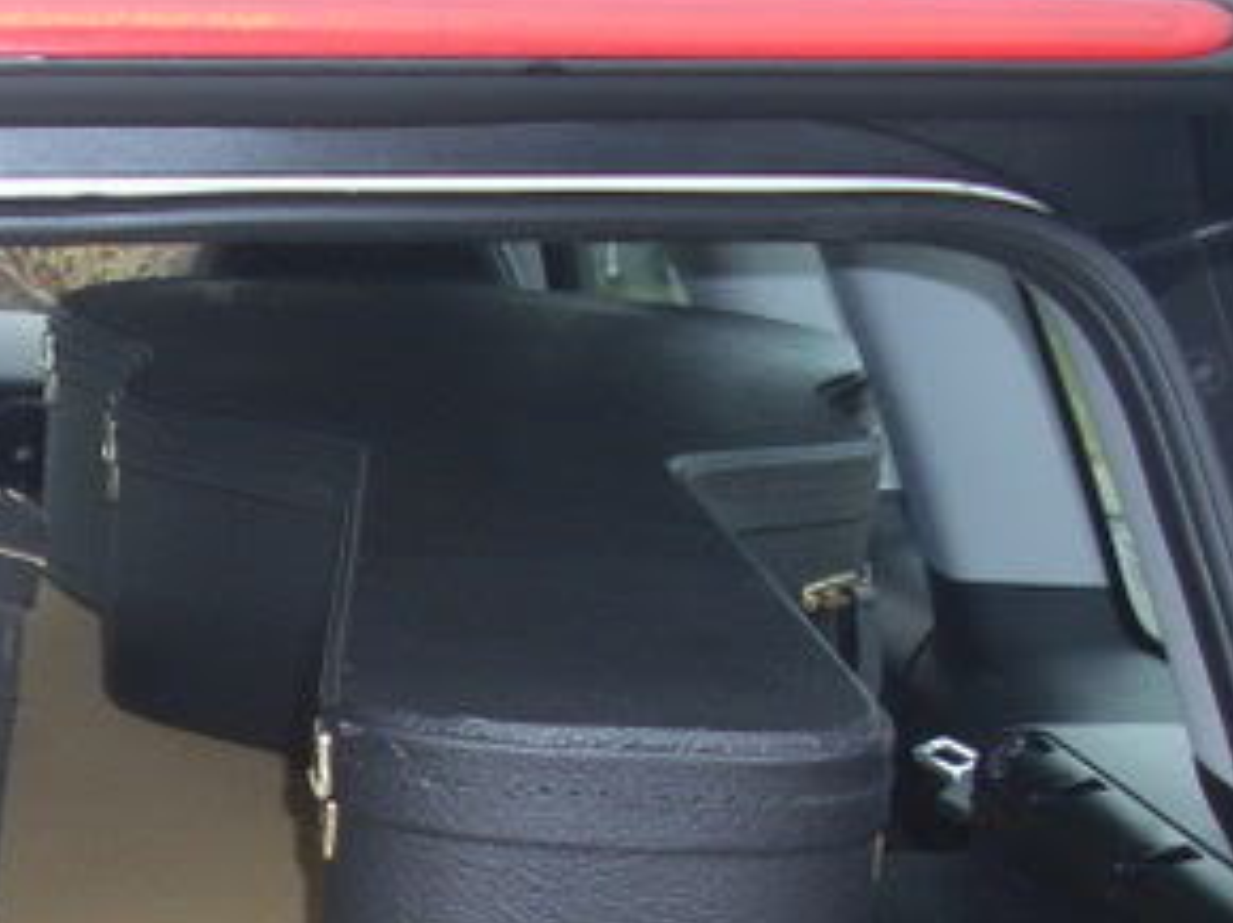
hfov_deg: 17.7
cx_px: -289
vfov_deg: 13.6
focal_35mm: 105
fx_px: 3737
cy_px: 1153
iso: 100
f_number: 3
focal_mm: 6.3
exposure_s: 1/45
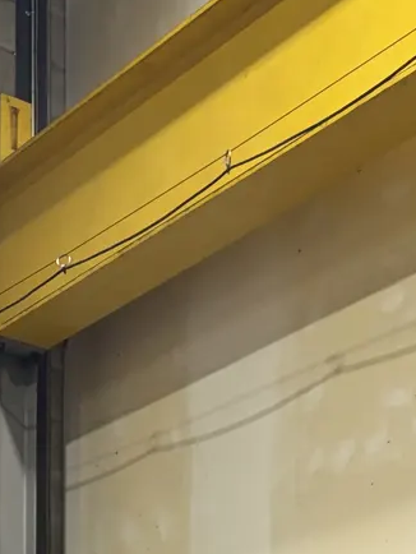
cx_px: 338
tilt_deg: +0.7
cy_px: 1056
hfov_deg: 12.8
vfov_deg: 14.6
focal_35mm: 115
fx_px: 1841
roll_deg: +0.3
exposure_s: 1/60
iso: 80
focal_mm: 5.96
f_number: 1.6
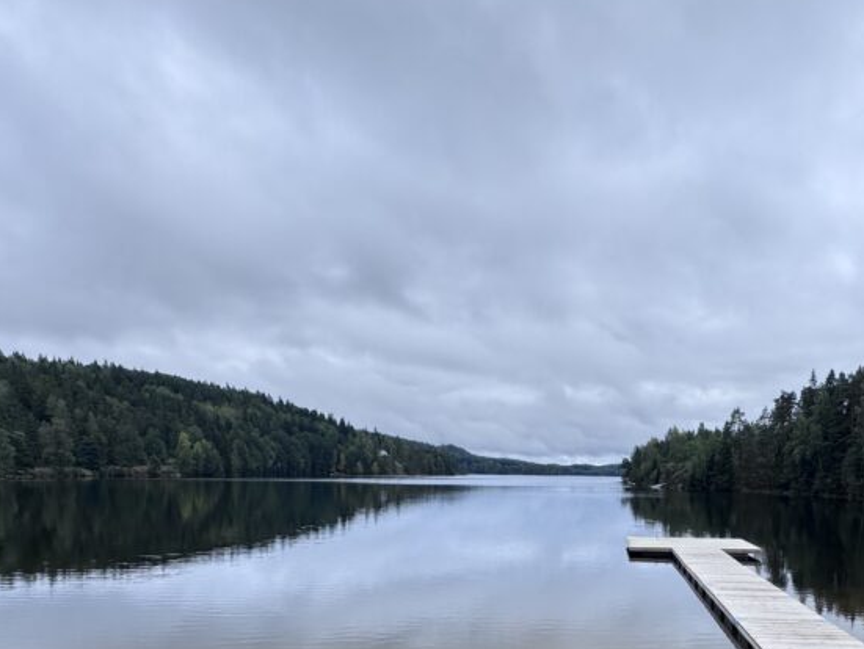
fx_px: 649
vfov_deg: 49.6
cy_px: 531
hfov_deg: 65.6
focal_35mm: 26
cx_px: 572
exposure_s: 1/636
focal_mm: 2.22
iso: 40
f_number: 2.2
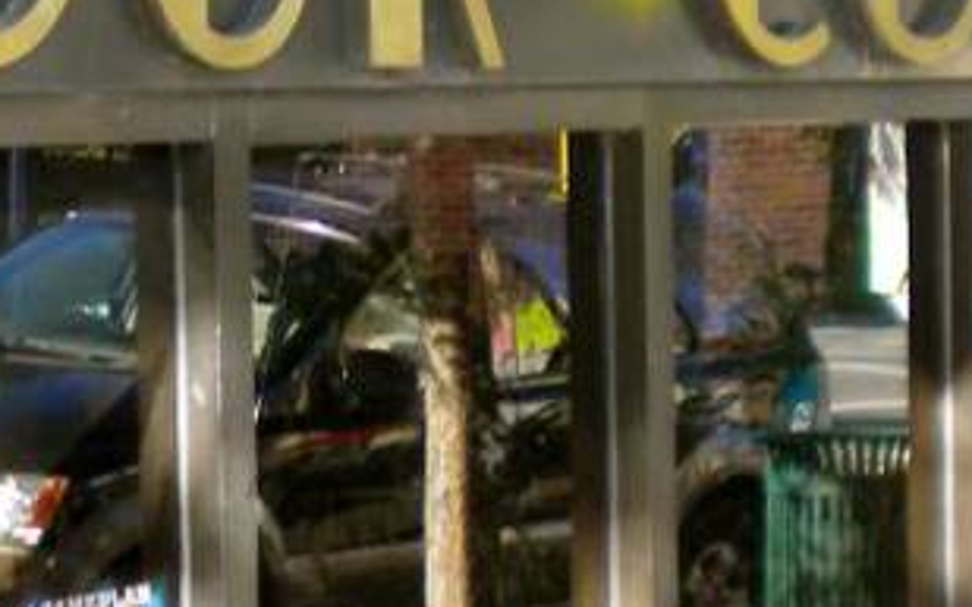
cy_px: 120
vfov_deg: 10.9
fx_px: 3178
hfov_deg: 17.0
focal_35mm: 120
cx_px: -25
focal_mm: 6.3
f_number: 3.1
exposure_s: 1/51.1
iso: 80
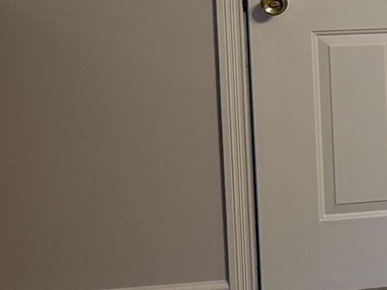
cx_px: 1013
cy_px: 10
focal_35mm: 135
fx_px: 1510
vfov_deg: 10.9
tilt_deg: -5.6
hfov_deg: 11.3
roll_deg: -0.3
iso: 200
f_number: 1.78
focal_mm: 6.76
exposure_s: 1/146
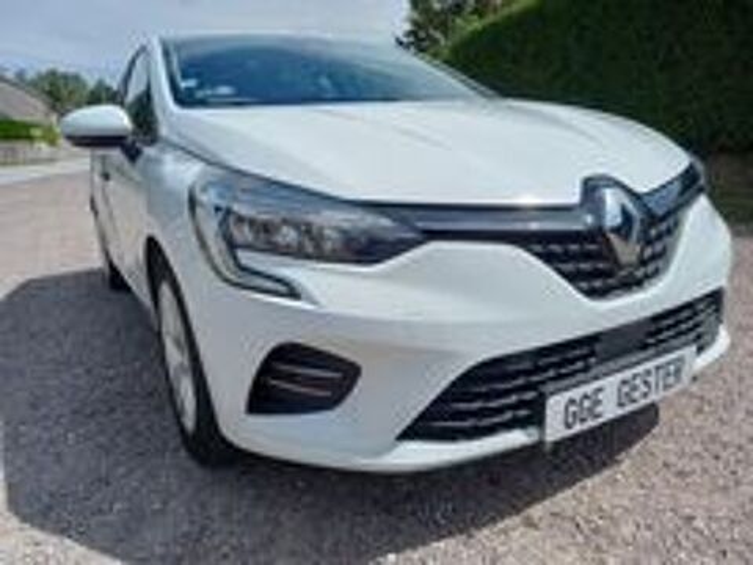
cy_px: 282
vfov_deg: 54.9
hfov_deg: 69.4
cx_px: 376
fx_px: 544
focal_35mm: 25
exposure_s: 1/1220
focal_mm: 4.6
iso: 25
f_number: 2
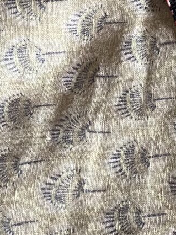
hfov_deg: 10.6
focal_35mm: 125
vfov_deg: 15.1
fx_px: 848
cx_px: 377
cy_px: -62
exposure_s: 1/60
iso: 250
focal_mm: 5.1
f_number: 1.6
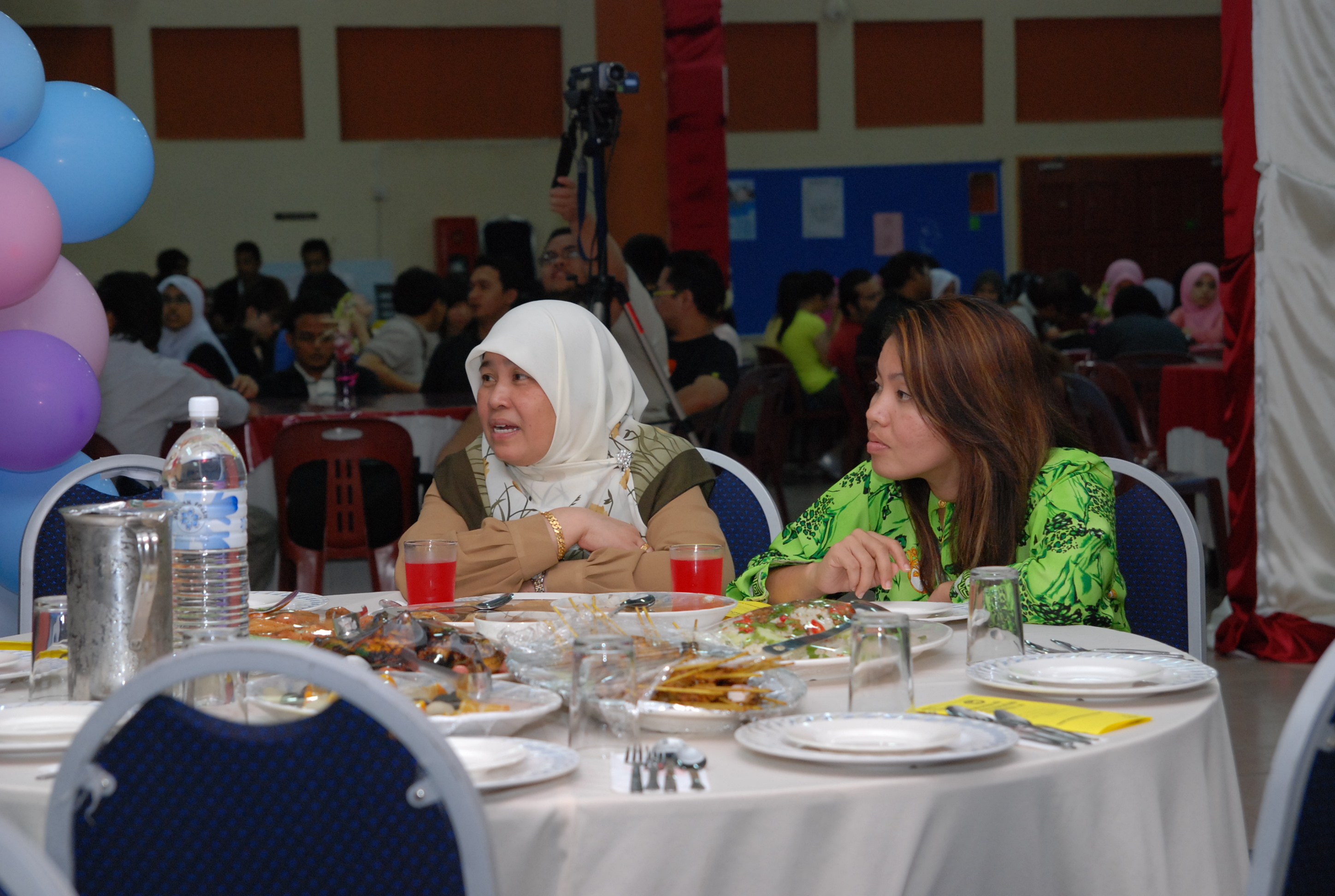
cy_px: 448
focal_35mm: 75
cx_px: 668
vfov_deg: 18.3
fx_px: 2787
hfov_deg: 26.9
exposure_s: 1/60
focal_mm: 50
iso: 500
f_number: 4
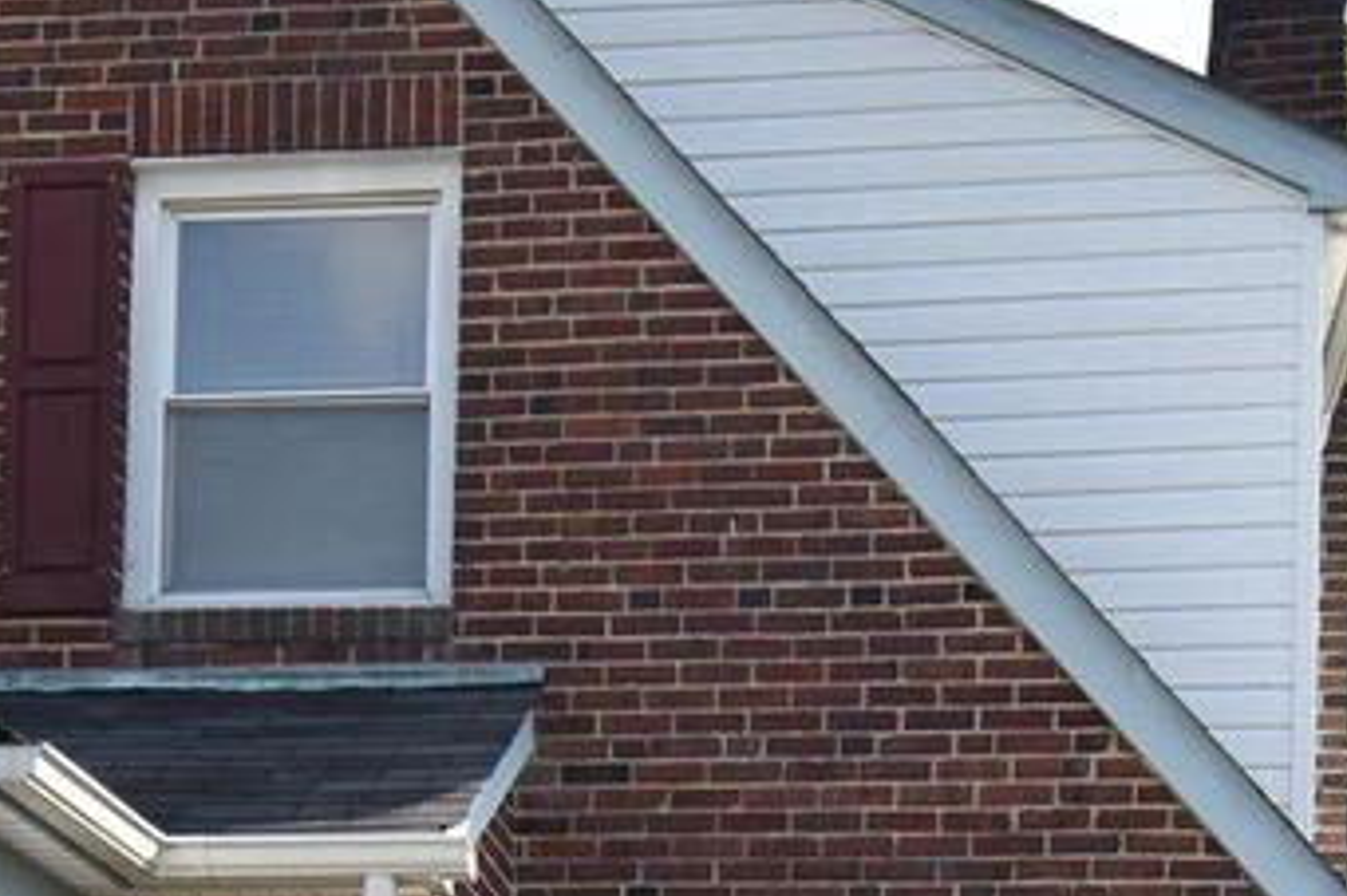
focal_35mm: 76
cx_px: 612
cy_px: 1425
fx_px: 2842
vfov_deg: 16.1
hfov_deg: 26.7
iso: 200
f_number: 8
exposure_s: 1/250
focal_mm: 12
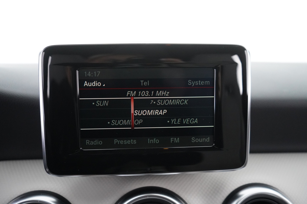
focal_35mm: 28
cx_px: 154
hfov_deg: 65.5
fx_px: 239
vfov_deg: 46.4
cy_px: 102
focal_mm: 28
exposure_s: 1/60
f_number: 3.5
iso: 10000
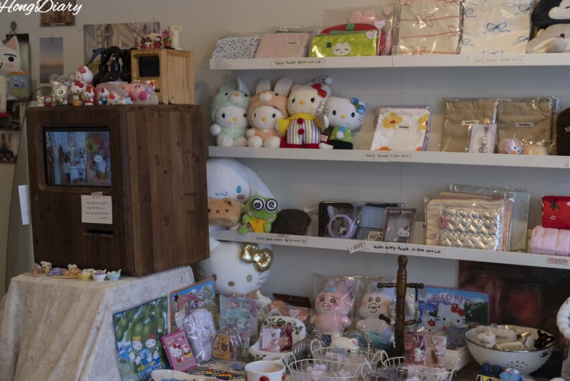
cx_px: 316
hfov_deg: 36.8
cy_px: 215
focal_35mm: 54
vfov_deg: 25.1
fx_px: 855
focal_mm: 45
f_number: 5.6
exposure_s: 1/160
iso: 2500
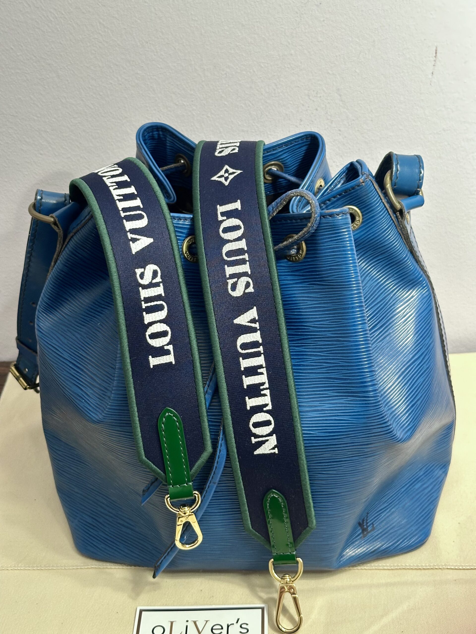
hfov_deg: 30.3
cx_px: 238
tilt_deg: -30.6
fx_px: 880
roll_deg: +2.7
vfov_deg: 39.7
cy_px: 317
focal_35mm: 48
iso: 160
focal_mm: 6.86
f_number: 1.78
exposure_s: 1/50
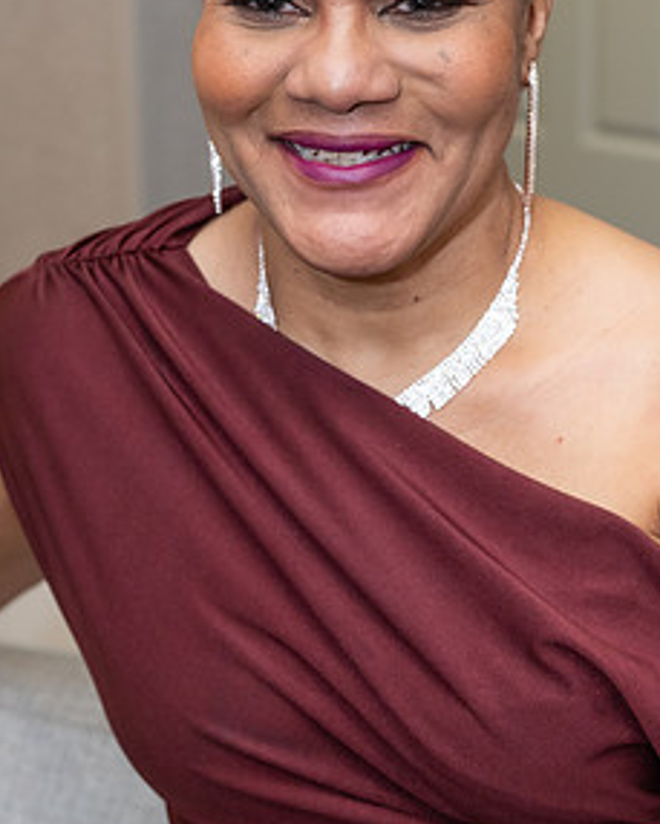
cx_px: 380
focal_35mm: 99
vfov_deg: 19.3
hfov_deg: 15.5
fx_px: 2416
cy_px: 285
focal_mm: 45
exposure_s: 1/60
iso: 800
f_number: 4
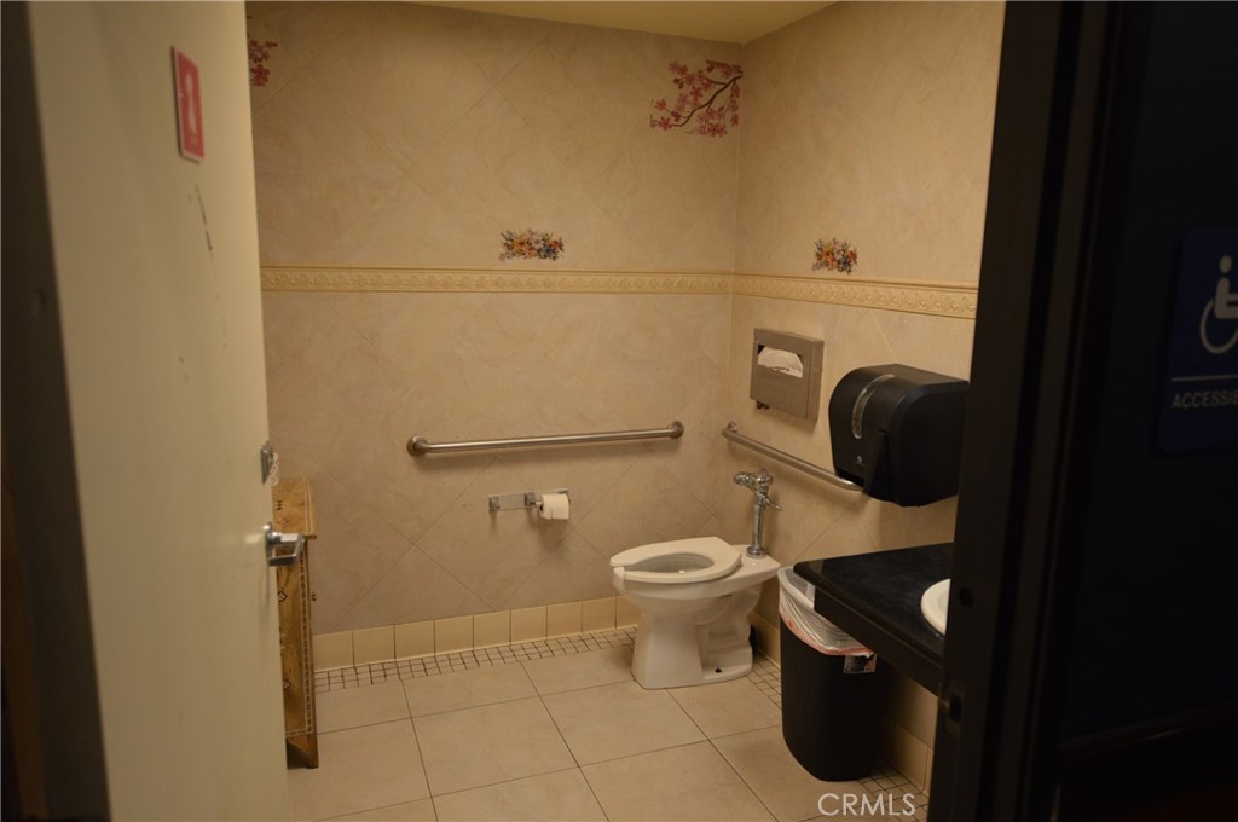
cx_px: 619
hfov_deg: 73.8
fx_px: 824
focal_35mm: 24
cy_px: 411
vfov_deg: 53.0
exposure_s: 1/60
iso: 400
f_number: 3.5
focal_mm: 16
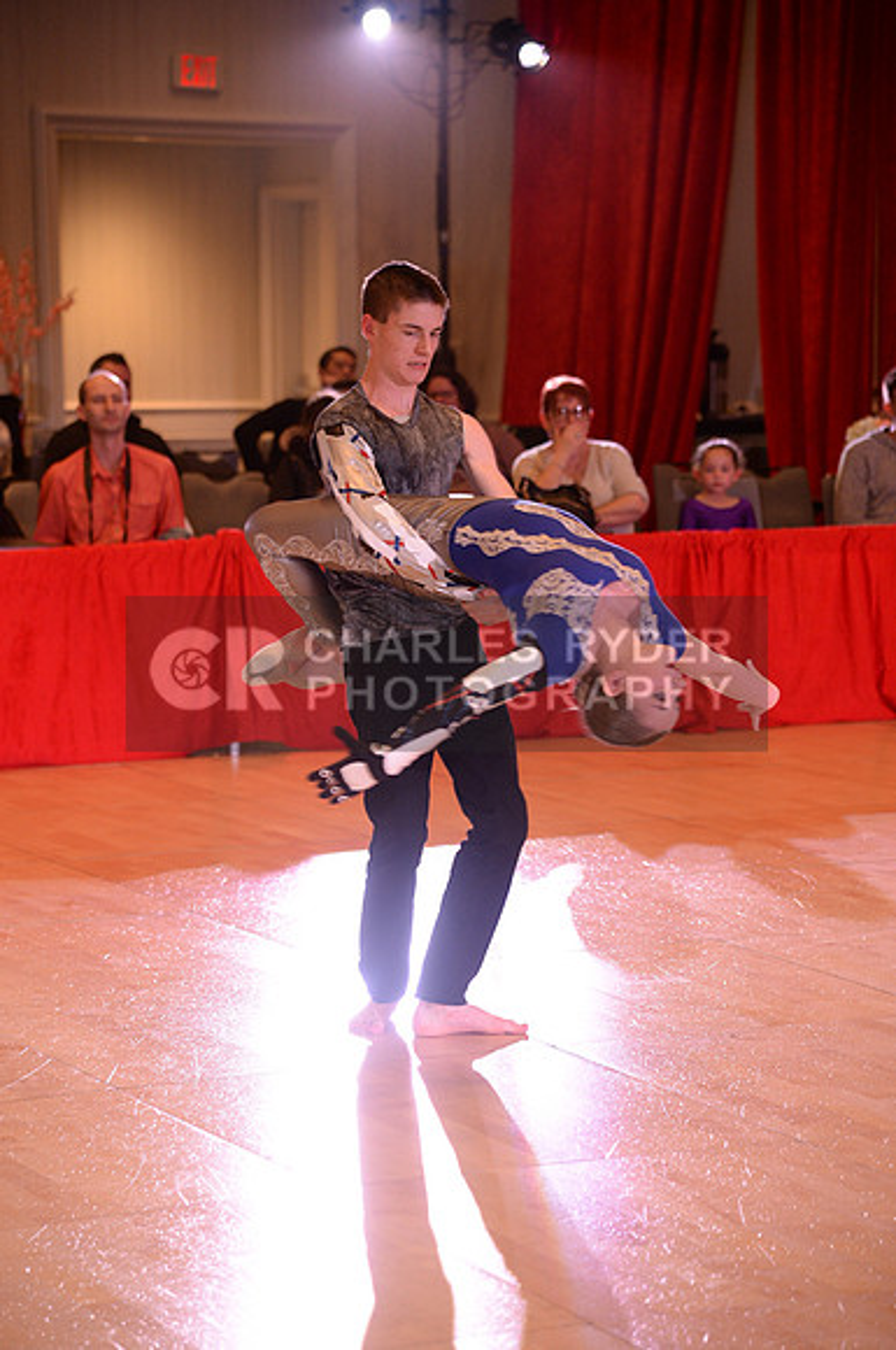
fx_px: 3931
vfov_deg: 19.5
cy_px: 675
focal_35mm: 105
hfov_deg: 13.0
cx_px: 448
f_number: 4.5
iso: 2000
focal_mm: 105
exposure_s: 1/250
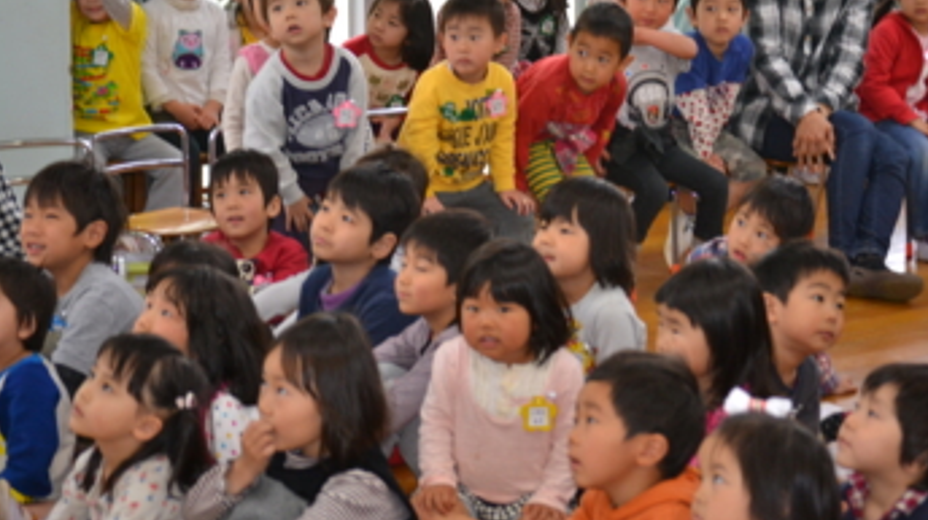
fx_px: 2474
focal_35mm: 101
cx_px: 507
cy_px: 168
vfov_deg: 12.0
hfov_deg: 21.2
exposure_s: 1/60
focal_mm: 55
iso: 720
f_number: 4.2
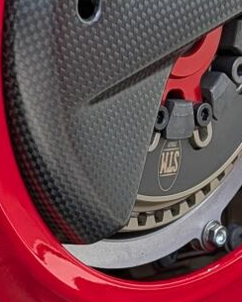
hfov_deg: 10.0
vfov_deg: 12.2
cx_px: 15
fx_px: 1370
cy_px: 407
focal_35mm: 153
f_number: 1.68
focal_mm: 6.9
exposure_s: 1/337
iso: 19
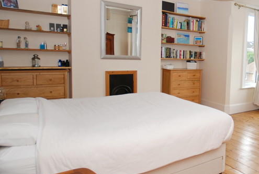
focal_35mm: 31
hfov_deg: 53.8
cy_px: 75
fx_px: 223
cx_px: 226
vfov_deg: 42.3
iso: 160
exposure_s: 1/60
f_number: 4
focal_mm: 10
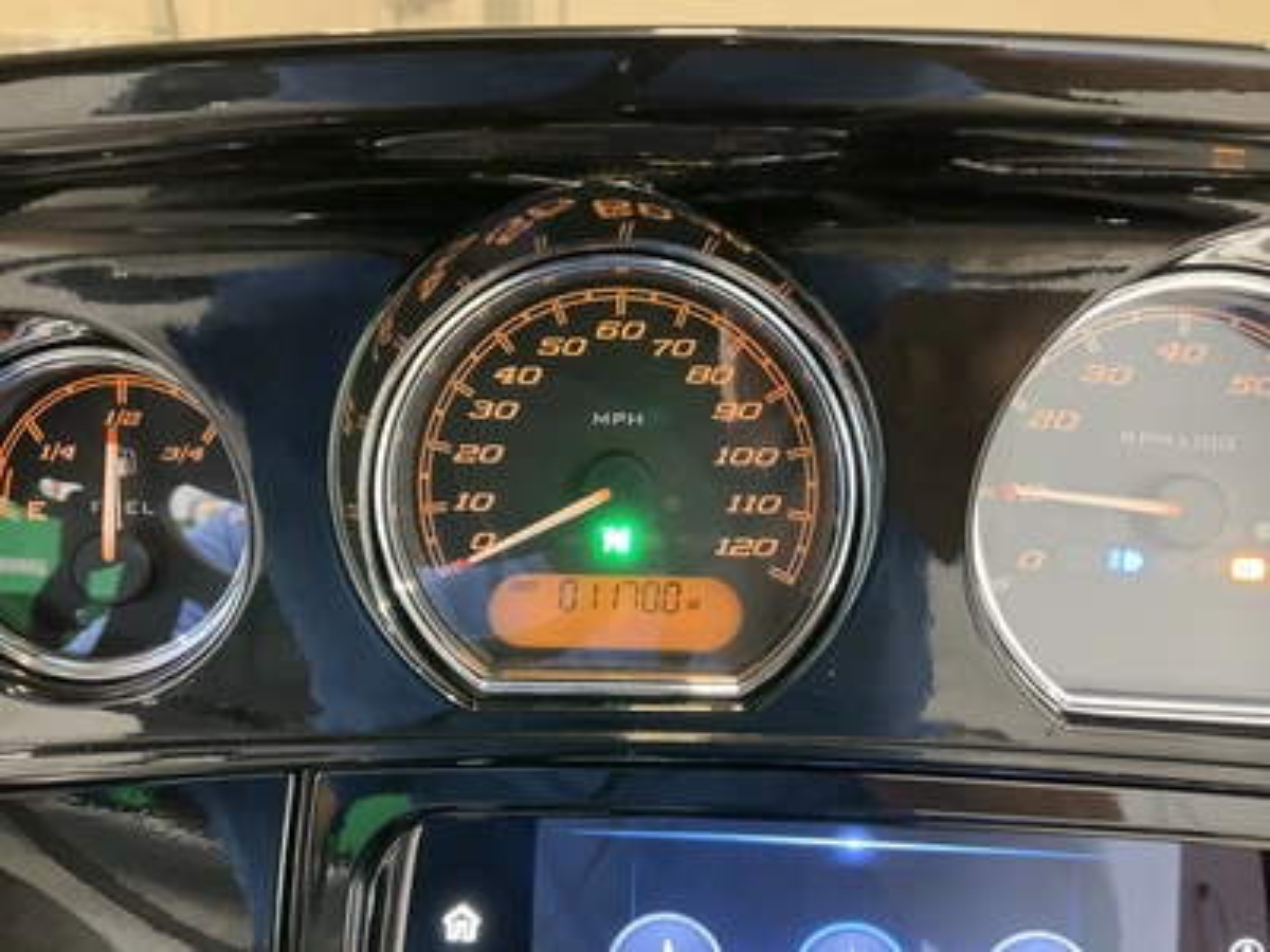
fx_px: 1064
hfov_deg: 61.7
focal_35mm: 29
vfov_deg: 48.2
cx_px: 635
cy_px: 476
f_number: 1.8
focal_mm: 3
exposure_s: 1/27
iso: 400
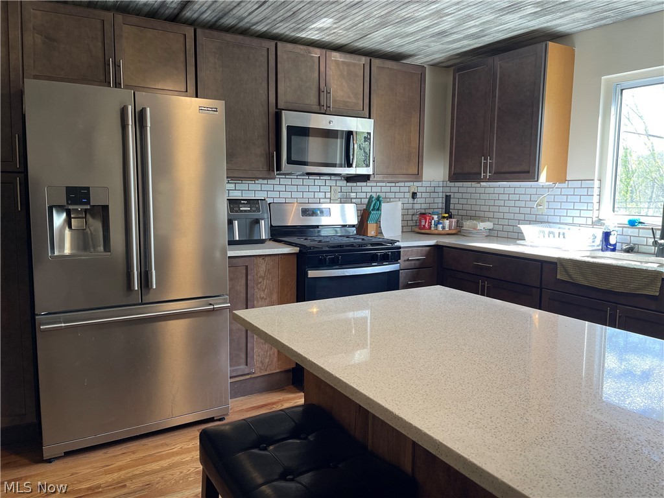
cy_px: 249
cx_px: 332
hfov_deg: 69.4
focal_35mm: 25
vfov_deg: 54.9
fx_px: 480
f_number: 1.6
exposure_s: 1/120
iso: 80
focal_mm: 5.1
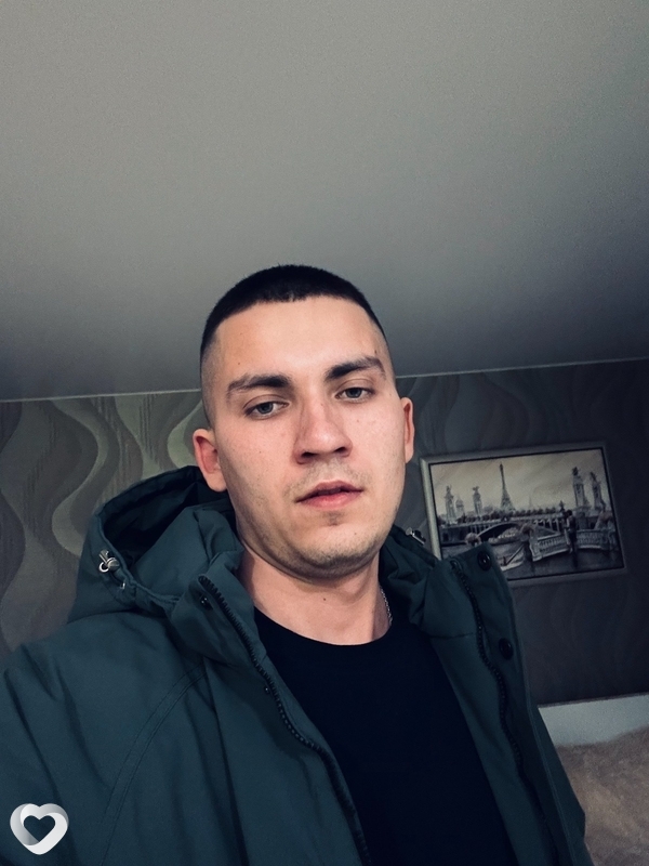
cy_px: 433
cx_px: 324
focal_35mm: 30
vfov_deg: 60.0
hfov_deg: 46.8
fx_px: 750
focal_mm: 2.69
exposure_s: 1/25
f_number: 1.9
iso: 500
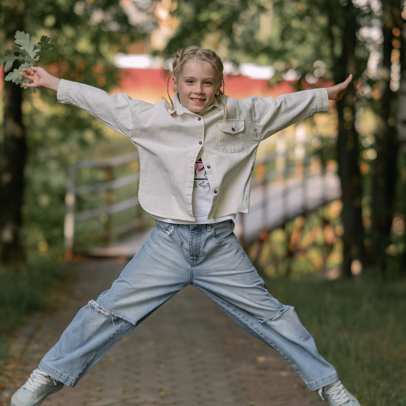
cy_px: 265
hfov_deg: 10.4
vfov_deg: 10.4
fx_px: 2229
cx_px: 125
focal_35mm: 168
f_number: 2
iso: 100
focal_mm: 85
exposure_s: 1/500
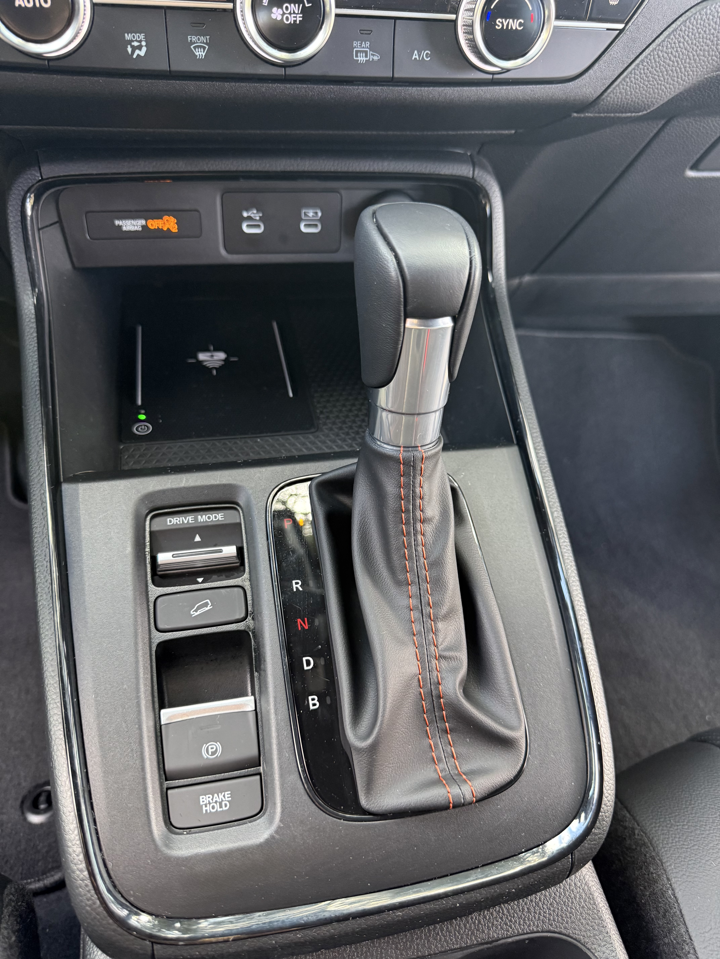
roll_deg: -8.8
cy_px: 480
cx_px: 360
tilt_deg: -44.4
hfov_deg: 56.8
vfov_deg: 71.6
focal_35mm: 24
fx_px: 666
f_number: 1.78
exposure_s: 1/60
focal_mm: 6.76
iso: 320
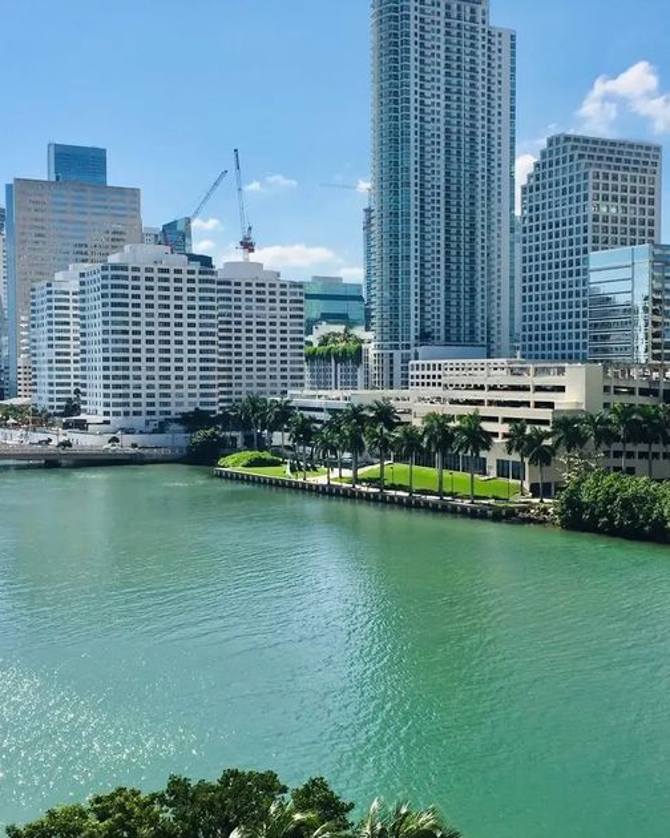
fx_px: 1140
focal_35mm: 46
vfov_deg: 40.3
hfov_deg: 32.6
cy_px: 424
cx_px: 409
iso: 32
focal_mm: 4.15
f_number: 2.2
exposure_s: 1/3300
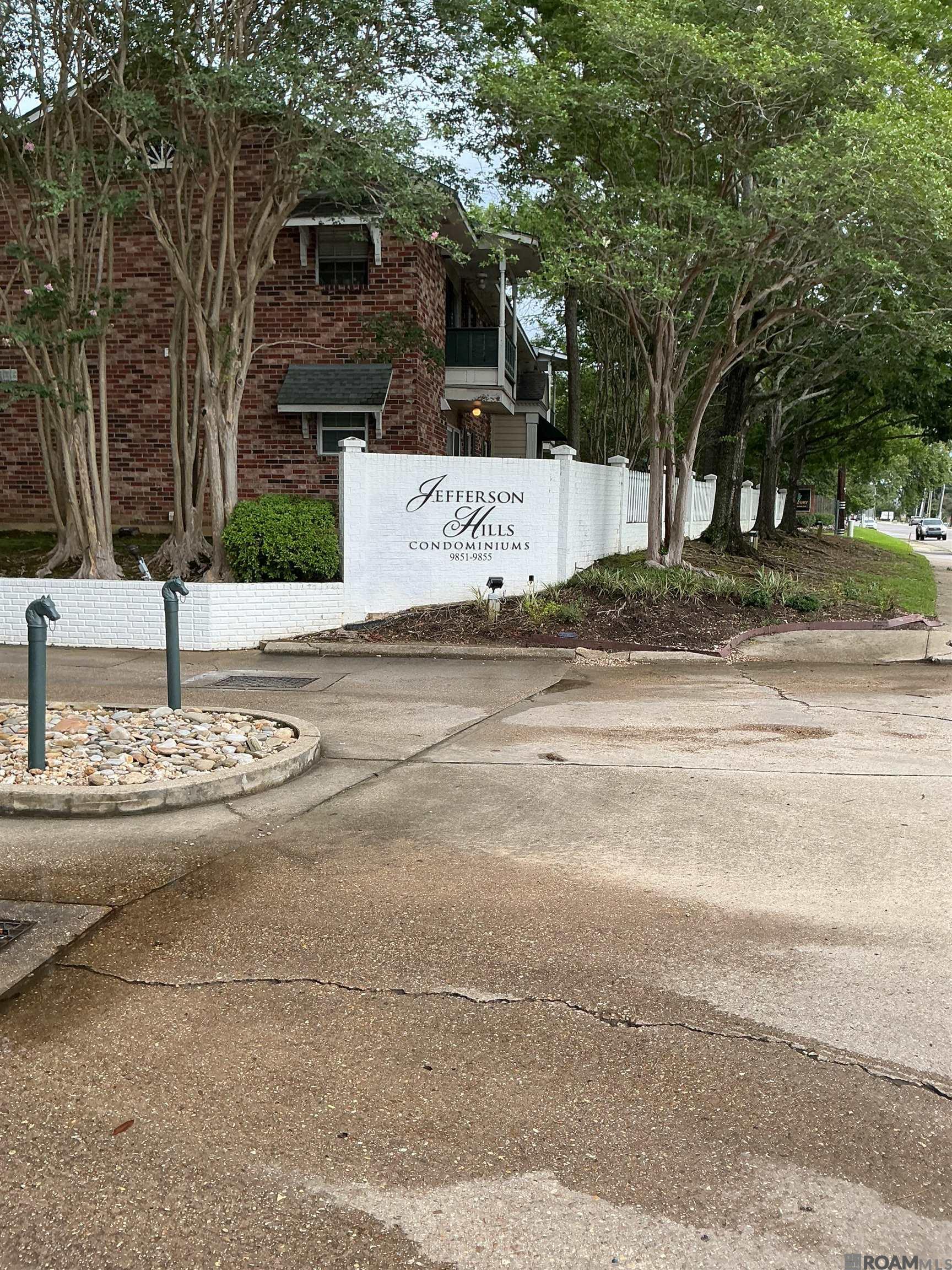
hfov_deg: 48.2
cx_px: 476
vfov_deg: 61.7
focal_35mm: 29
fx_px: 1063
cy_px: 635
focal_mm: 3
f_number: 1.8
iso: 20
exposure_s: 1/206
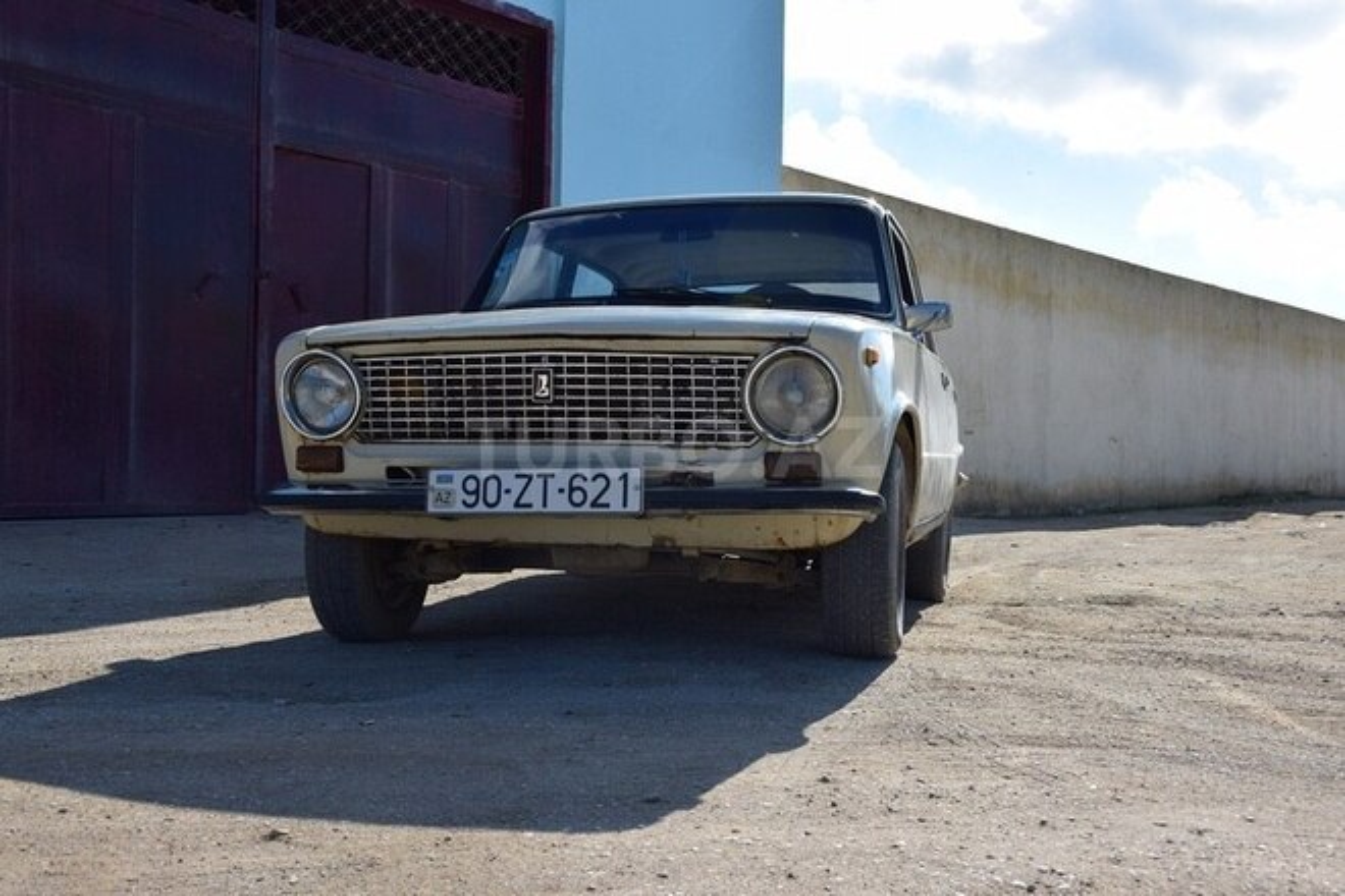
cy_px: 448
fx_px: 1345
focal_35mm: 36
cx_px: 672
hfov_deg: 53.1
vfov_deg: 36.9
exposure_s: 1/500
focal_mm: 24
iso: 280
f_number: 11
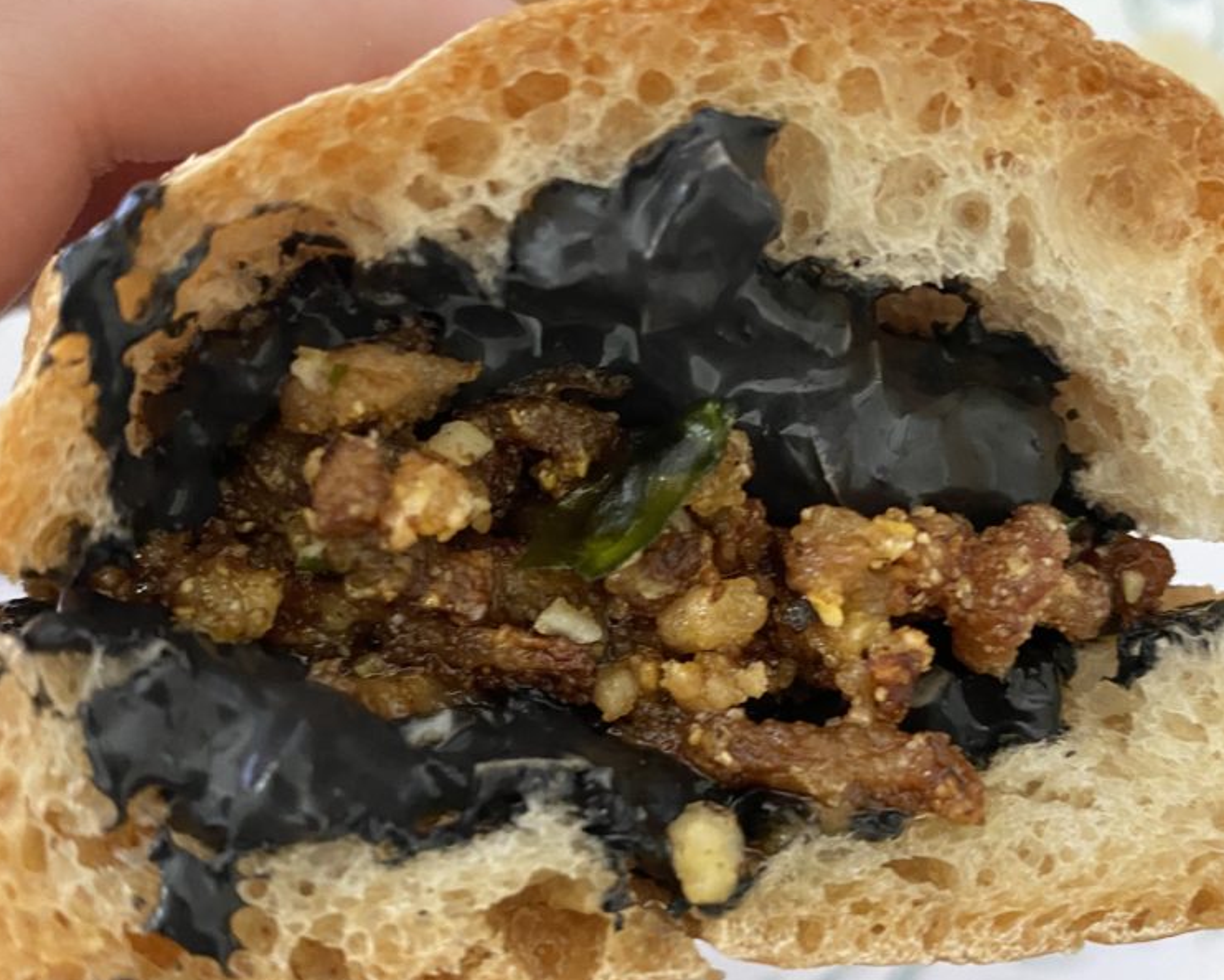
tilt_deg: -70.8
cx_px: 622
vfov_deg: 42.1
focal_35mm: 35
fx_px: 1268
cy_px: 569
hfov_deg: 51.5
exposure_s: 1/38
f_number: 1.8
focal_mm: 4.25
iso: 500
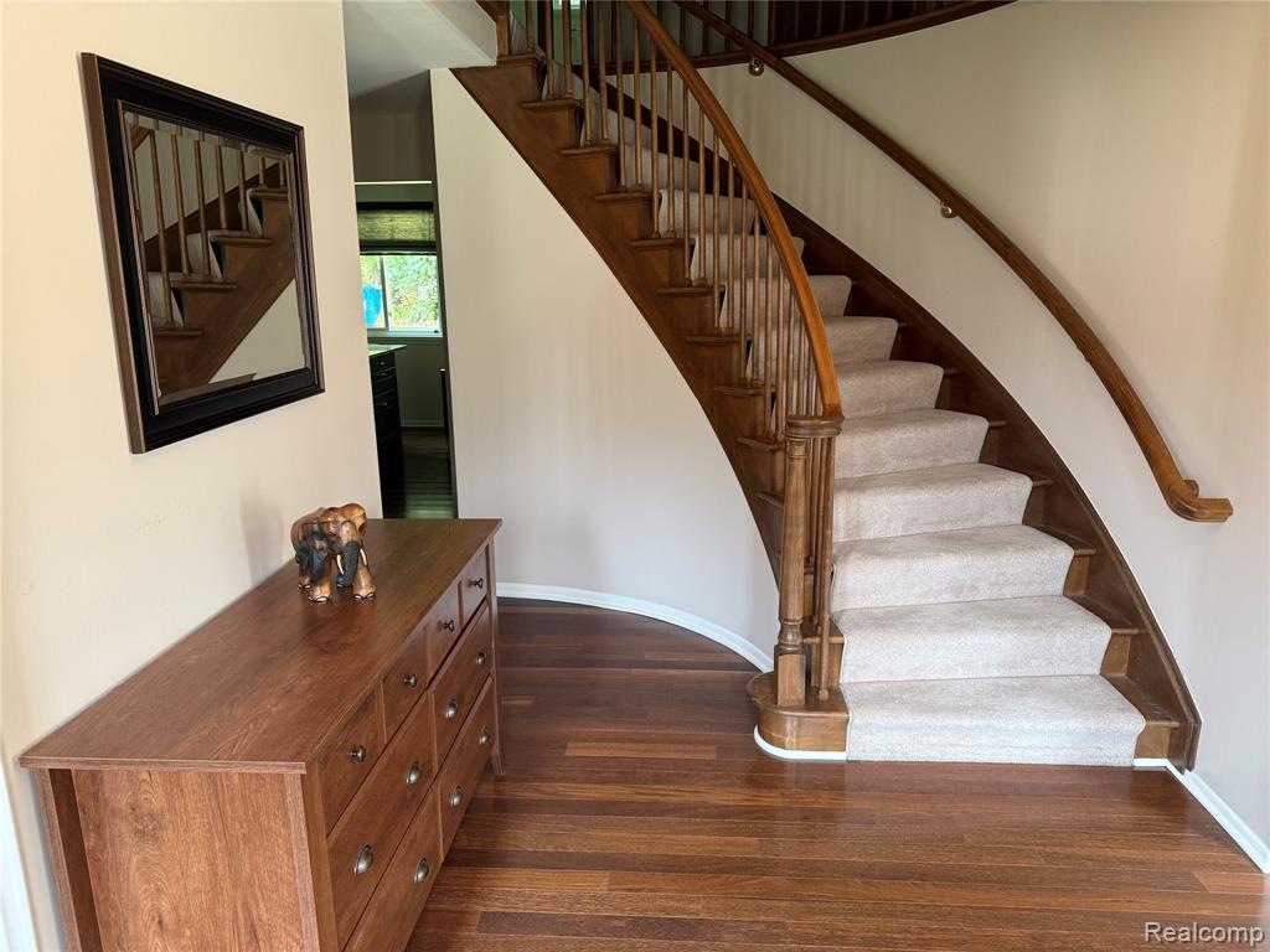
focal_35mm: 24
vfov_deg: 56.8
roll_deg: +0.3
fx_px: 881
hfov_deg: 71.6
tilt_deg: -12.9
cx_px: 635
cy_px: 476
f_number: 1.78
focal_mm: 6.76
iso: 200
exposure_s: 1/60
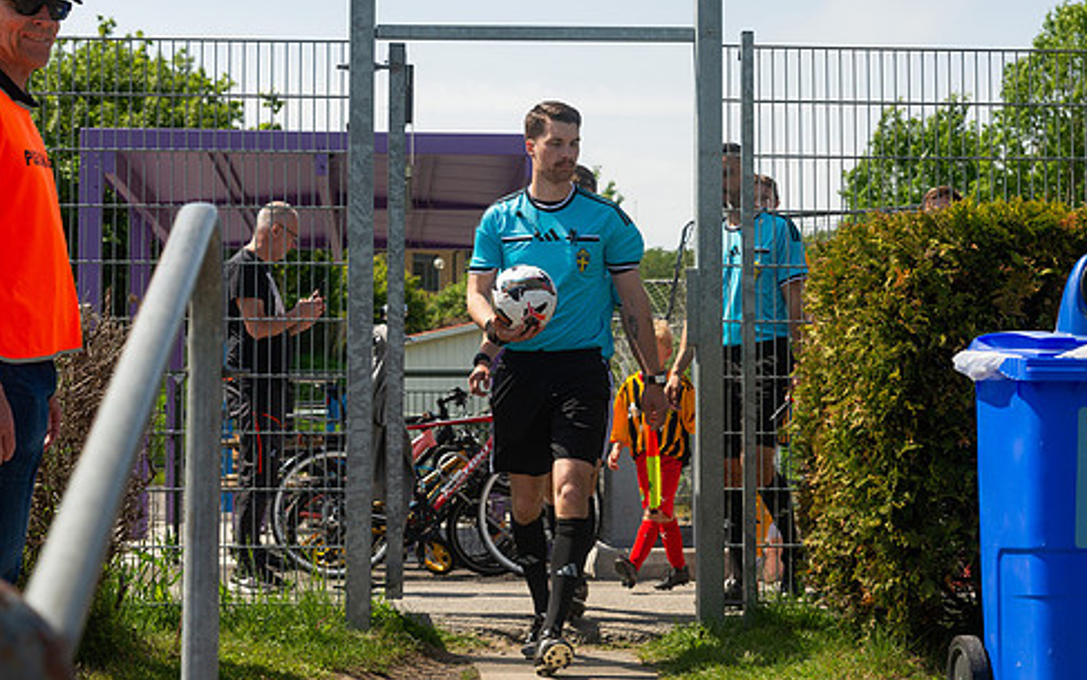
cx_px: 552
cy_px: 314
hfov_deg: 27.8
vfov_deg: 17.6
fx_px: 2193
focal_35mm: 74
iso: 220
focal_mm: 60
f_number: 5
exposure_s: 1/1250
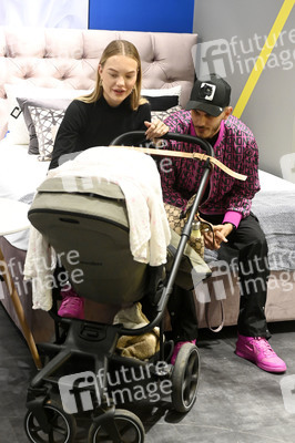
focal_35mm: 70
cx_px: 148
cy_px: 222
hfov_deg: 19.4
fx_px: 862
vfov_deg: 28.9
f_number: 5.6
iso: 8000
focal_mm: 70
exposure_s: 1/80
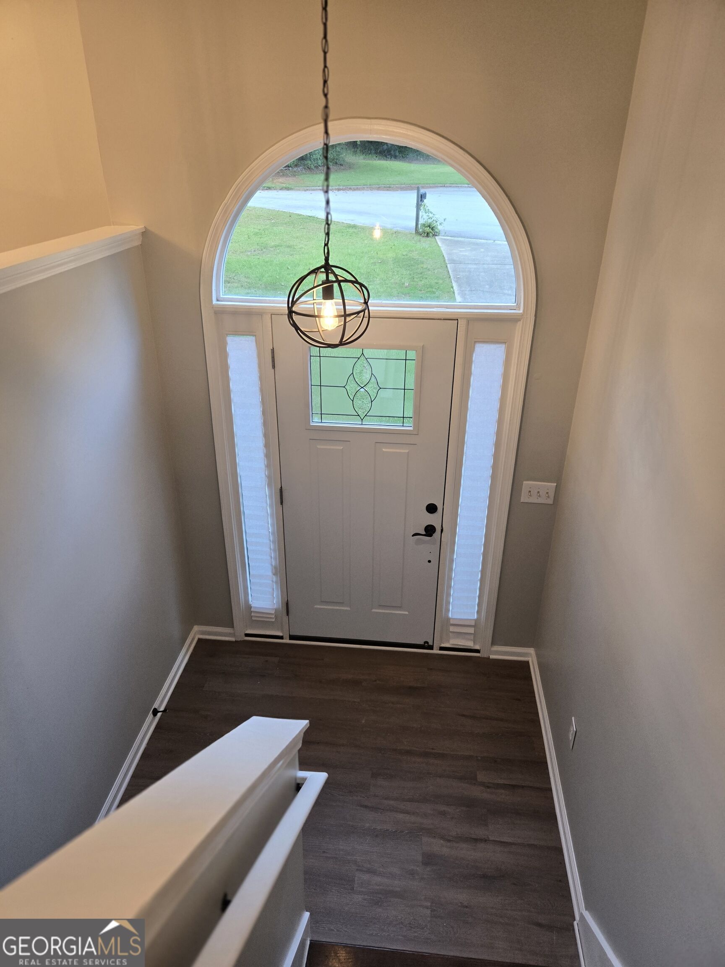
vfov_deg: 73.9
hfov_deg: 58.9
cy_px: 484
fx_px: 642
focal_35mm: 23
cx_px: 362
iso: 200
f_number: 1.8
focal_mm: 5.4
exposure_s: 1/120
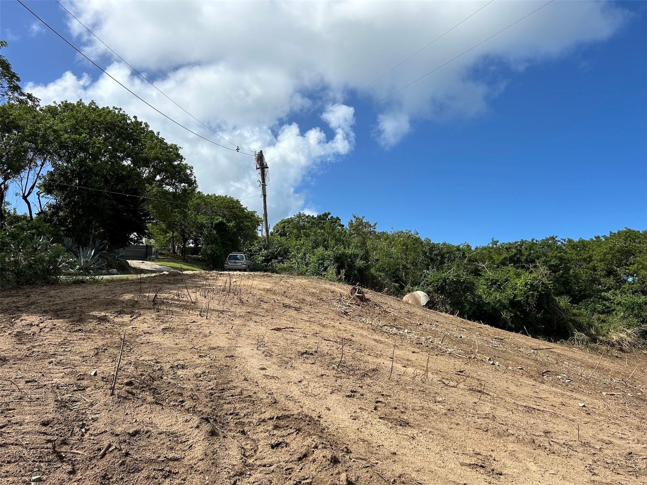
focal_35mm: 26
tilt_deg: +7.5
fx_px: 486
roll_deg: -0.2
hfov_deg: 67.3
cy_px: 242
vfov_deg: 53.1
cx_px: 324
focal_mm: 5.7
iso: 50
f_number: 1.5
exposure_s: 1/5587
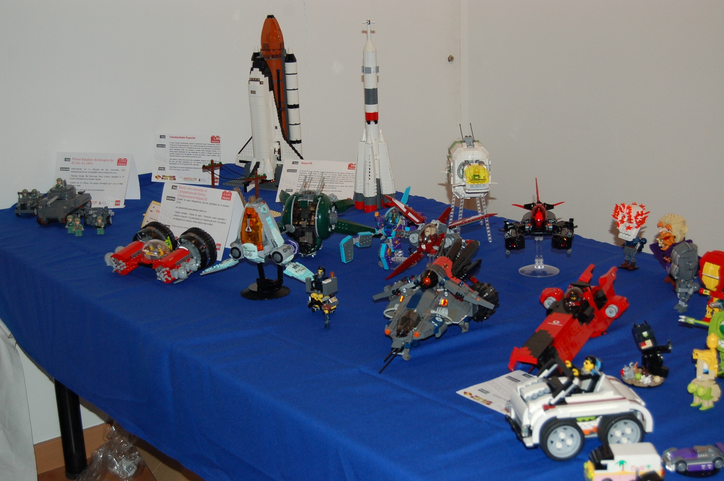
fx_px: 1145
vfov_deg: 23.7
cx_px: 362
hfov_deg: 35.1
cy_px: 240
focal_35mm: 57
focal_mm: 38
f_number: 4.8
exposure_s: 1/60
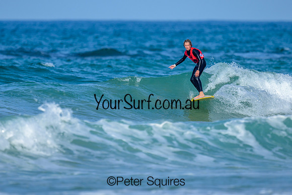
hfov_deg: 1.9
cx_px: 137
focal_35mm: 1100
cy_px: 83
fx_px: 8924
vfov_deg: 1.3
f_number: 6.3
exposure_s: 1/2000
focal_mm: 800
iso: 220
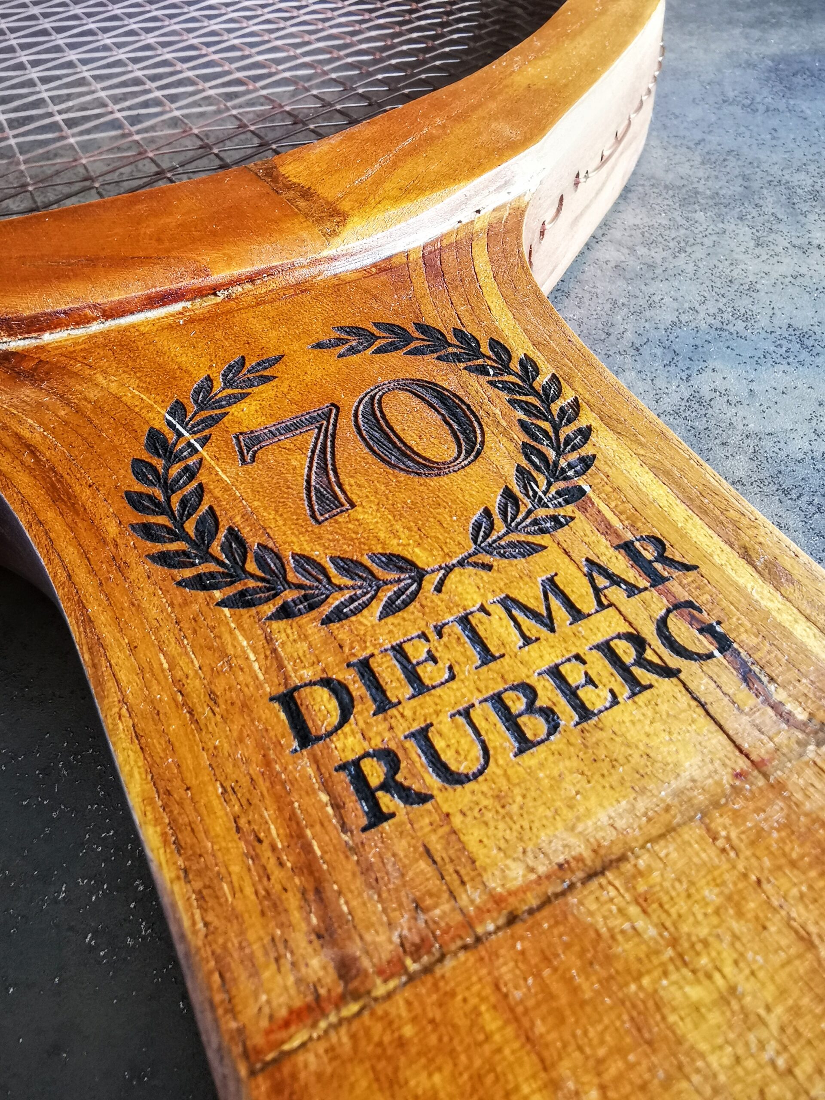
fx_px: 826
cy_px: 550
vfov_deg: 67.3
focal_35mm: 26
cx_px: 412
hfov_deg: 53.1
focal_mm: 2.26
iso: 200
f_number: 2.2
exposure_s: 1/30
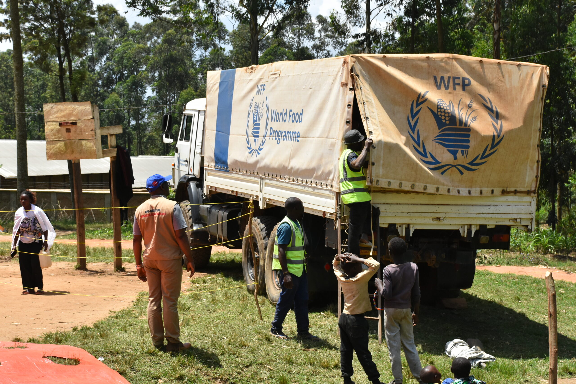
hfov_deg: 13.7
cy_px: 192
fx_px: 2400
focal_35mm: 150
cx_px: 288
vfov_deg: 9.2
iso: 1000
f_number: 11
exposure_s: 1/2000
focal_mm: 100
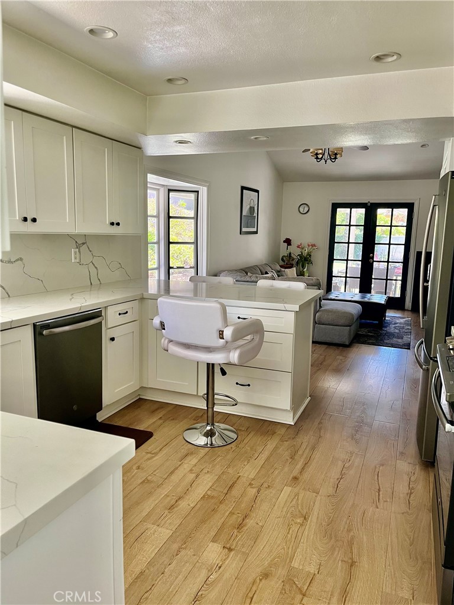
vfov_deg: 67.3
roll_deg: -0.8
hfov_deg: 53.1
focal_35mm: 26
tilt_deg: -9.1
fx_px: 455
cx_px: 227
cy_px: 302
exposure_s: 1/95
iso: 125
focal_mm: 5.1
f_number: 1.6
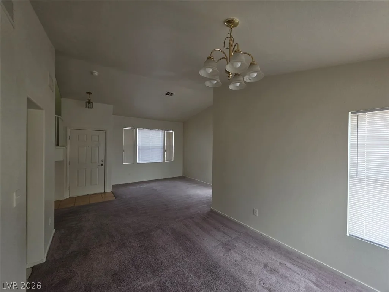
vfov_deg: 89.9
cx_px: 194
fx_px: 146
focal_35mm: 13
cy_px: 146
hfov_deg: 106.2
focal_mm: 2.2
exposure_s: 1/359
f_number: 1.9
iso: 200
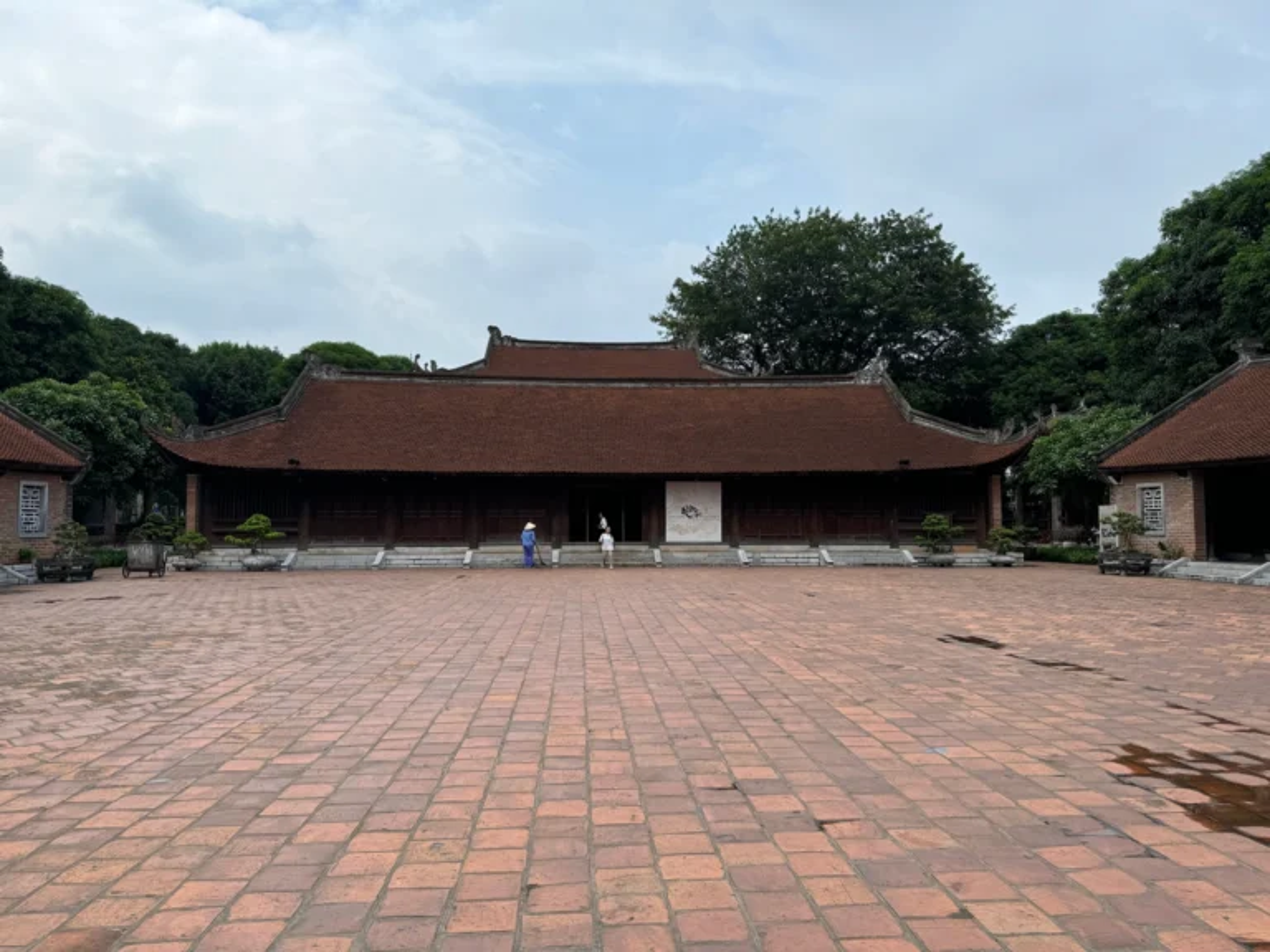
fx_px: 881
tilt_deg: +3.8
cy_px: 476
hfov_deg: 71.6
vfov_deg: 56.8
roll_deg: +0.0
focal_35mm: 24
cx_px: 635
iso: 80
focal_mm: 6.76
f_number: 1.78
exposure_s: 1/3247
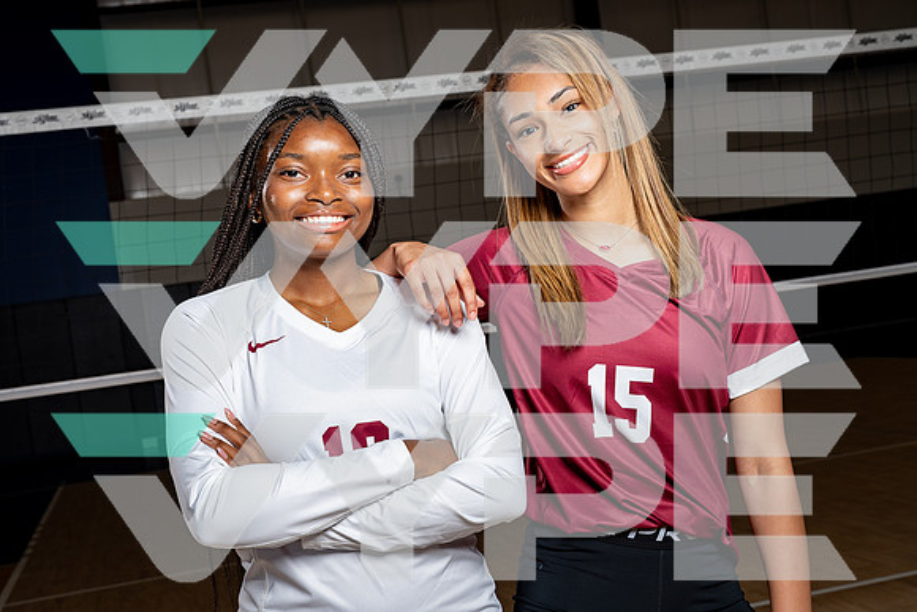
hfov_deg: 39.6
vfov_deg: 27.0
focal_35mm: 50
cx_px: 458
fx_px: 1274
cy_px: 306
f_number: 8
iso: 100
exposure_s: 1/250
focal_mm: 50
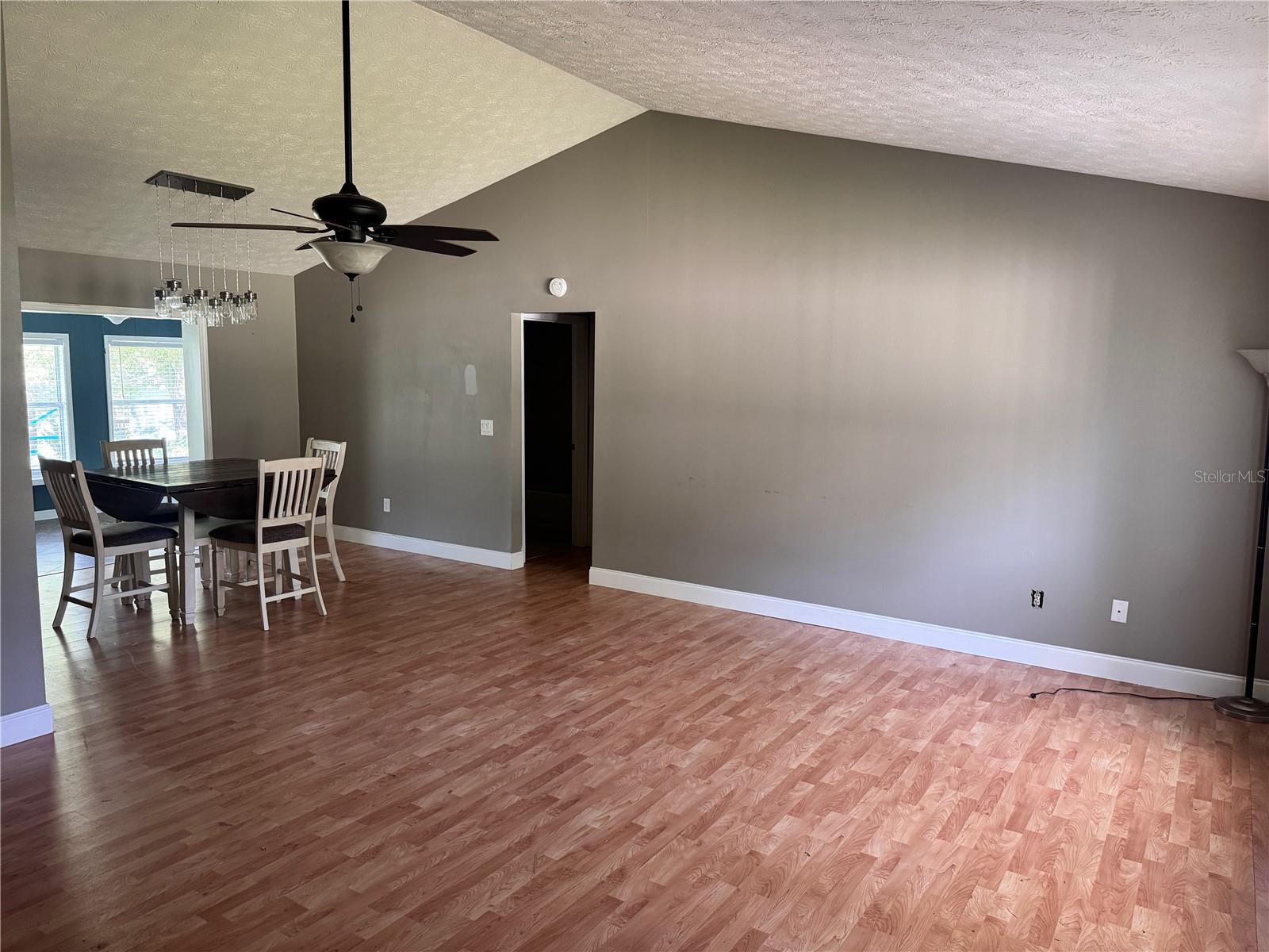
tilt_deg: -7.7
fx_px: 880
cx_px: 634
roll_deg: -1.0
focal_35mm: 24
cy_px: 476
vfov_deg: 56.8
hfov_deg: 71.6
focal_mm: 6.76
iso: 400
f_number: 1.78
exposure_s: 1/60
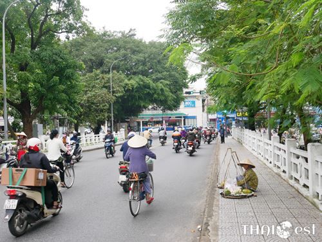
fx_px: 335
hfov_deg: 51.4
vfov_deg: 39.7
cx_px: 161
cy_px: 121
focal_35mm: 36
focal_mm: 18
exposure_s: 1/250
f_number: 6.3
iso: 200
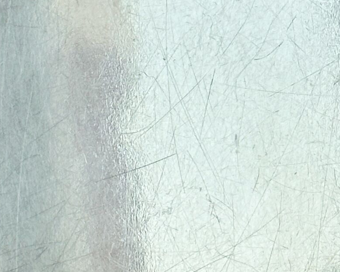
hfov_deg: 8.0
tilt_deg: -6.9
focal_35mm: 241
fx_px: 2426
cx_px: 268
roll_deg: +1.5
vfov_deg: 6.4
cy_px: 151
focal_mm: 6.86
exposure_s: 1/1289
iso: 64
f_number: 1.78
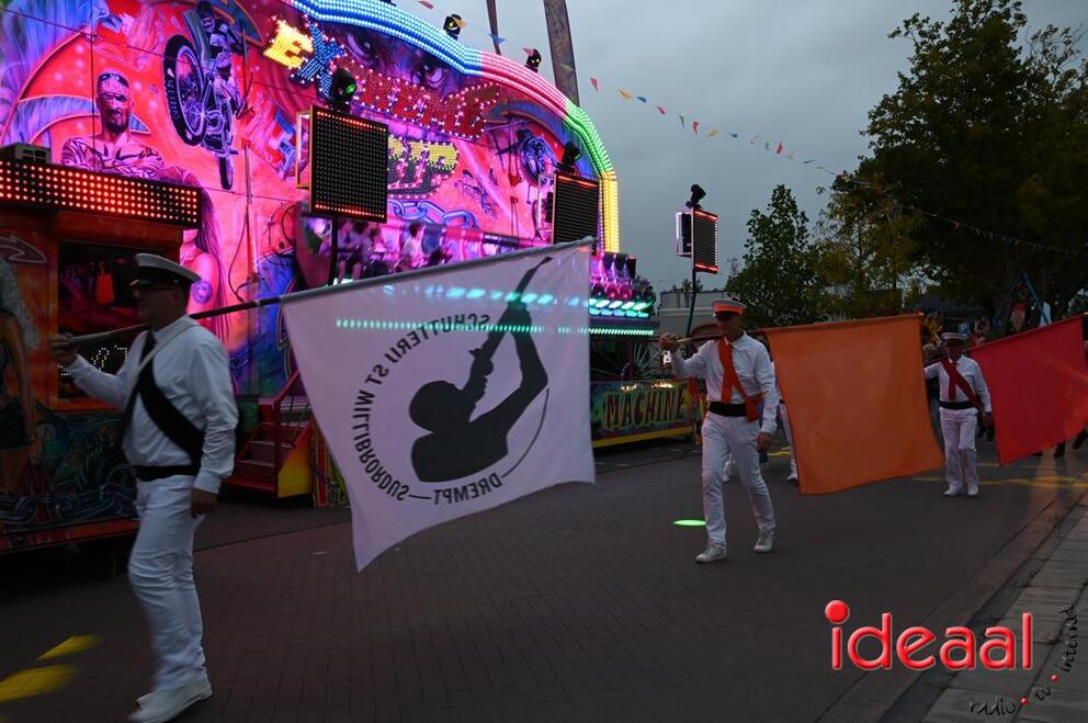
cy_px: 362
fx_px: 1026
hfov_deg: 55.8
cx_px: 544
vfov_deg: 38.8
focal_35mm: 34
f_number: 8
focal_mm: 34
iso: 1250
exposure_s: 1/60
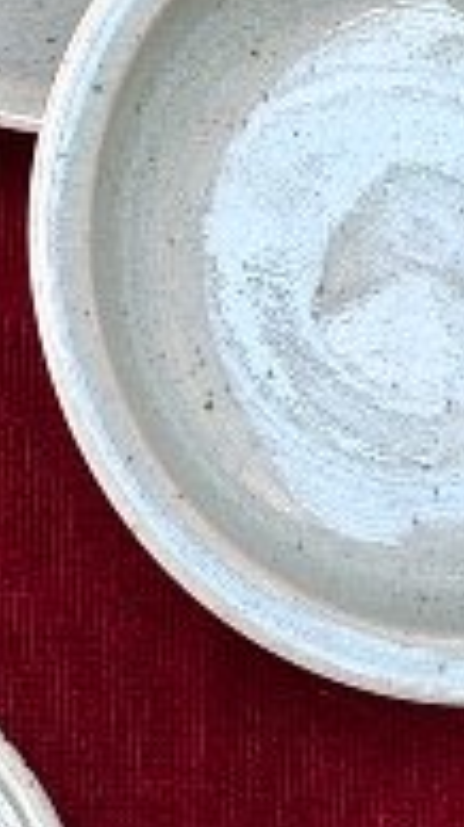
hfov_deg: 7.8
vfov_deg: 13.5
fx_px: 3393
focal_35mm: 155
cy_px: -179
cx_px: 277
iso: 250
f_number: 1.8
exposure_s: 1/120
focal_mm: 5.54
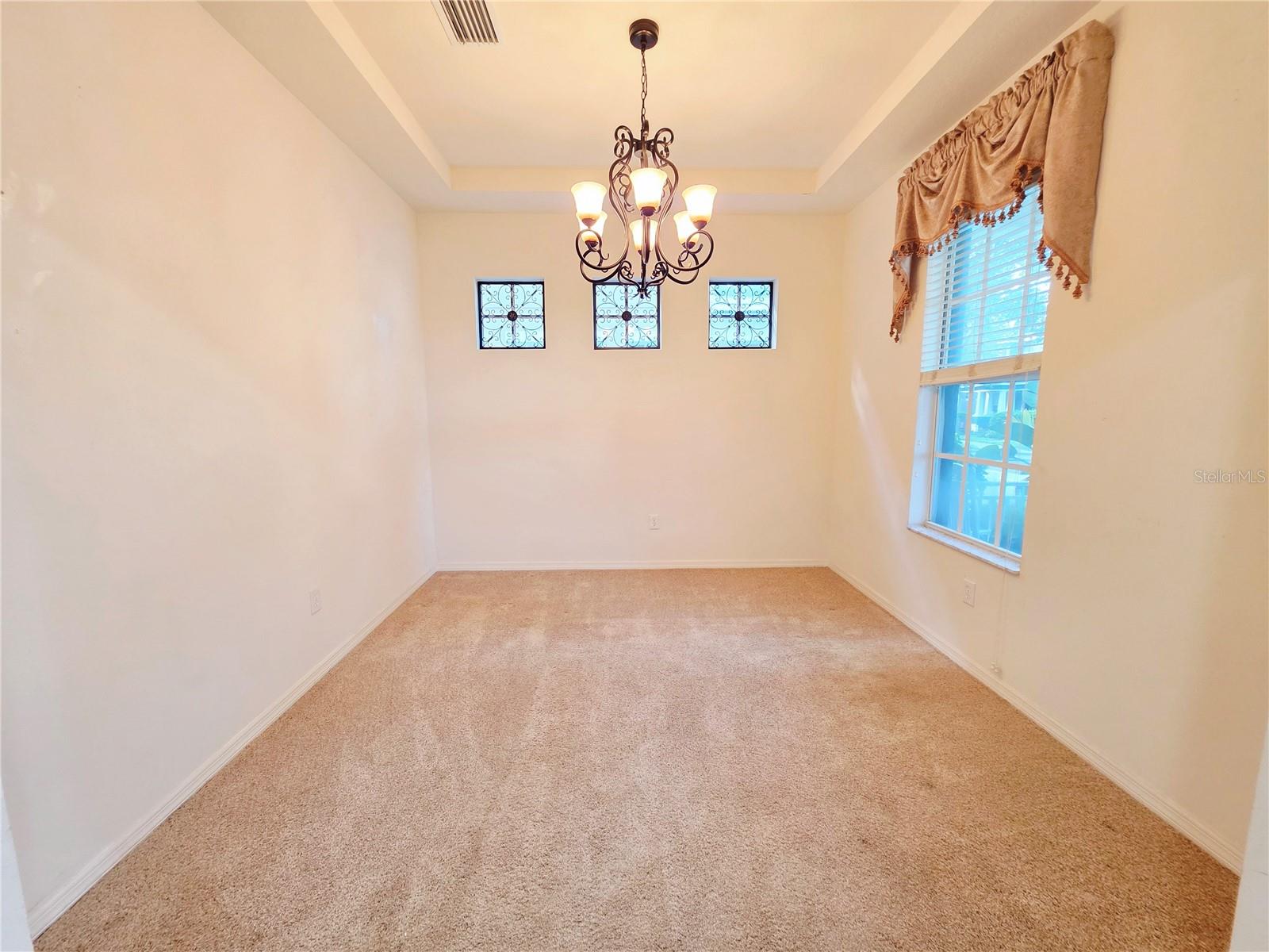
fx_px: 477
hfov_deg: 106.2
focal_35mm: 13
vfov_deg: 89.9
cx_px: 634
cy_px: 476
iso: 200
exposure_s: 1/60.2
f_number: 1.9
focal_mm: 2.2
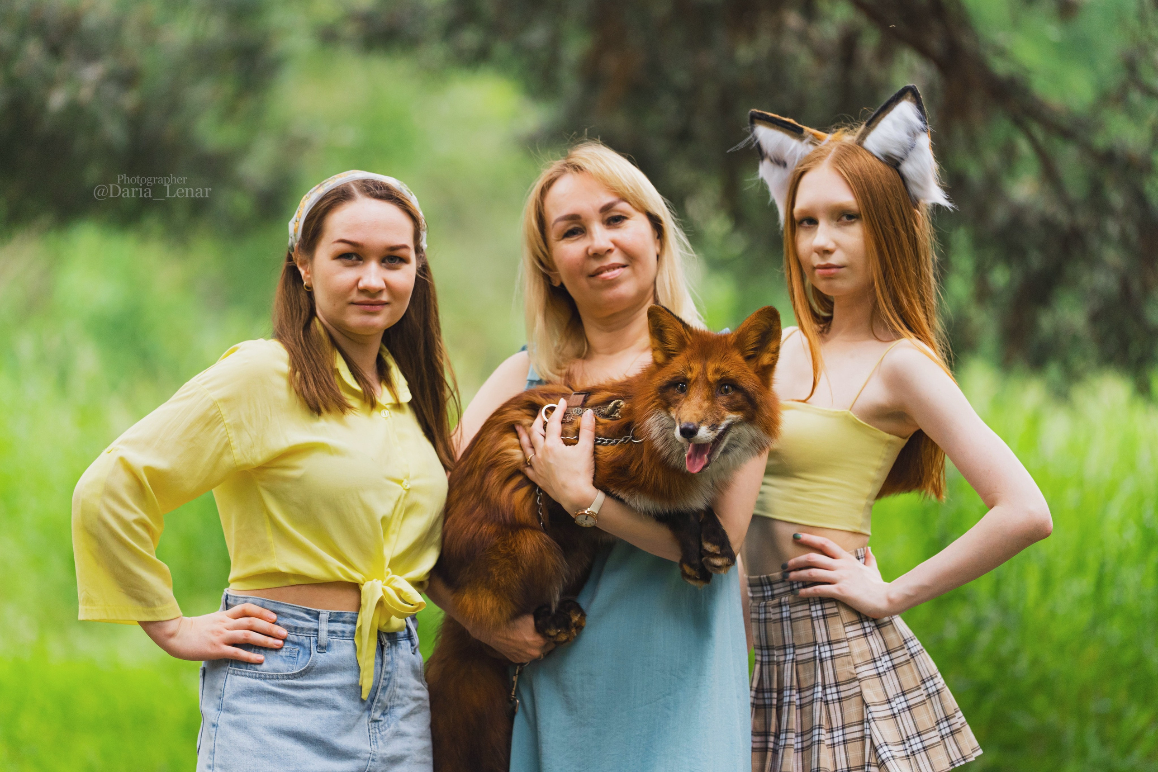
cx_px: 579
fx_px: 6433
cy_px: 386
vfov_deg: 6.9
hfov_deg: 10.3
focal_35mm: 200
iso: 1600
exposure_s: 1/1250
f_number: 3.2
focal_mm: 200
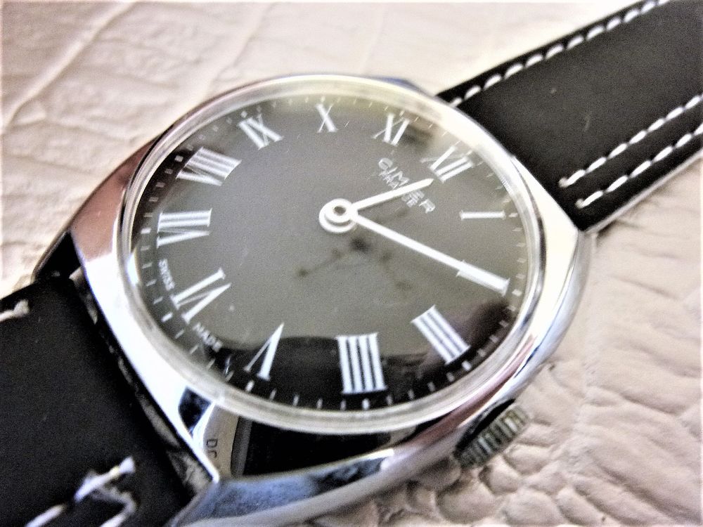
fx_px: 508
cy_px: 264
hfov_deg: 69.4
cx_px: 352
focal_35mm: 25
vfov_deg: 54.9
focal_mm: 4.5
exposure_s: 1/25
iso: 400
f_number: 3.3
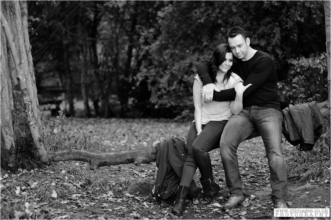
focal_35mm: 85
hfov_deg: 23.9
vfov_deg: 16.1
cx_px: 166
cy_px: 110
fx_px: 781
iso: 800
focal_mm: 85
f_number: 2.8
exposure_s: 1/640
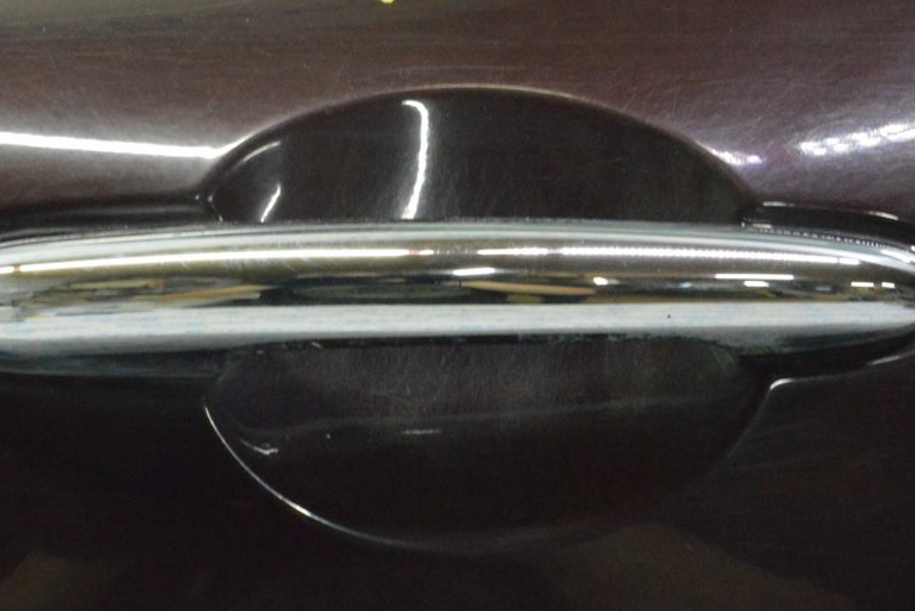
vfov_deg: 15.4
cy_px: 287
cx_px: 381
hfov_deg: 22.8
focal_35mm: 89
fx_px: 2262
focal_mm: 38
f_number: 20
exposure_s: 1/20
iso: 6400
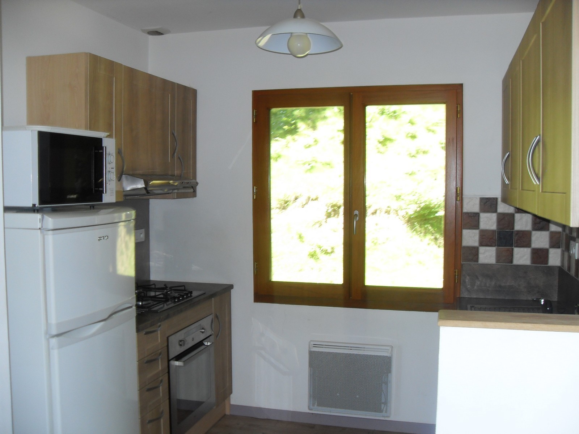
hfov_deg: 54.0
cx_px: 290
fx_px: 569
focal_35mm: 34
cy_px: 217
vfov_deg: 41.8
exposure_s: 1/45
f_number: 2.8
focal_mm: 6.3
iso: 100
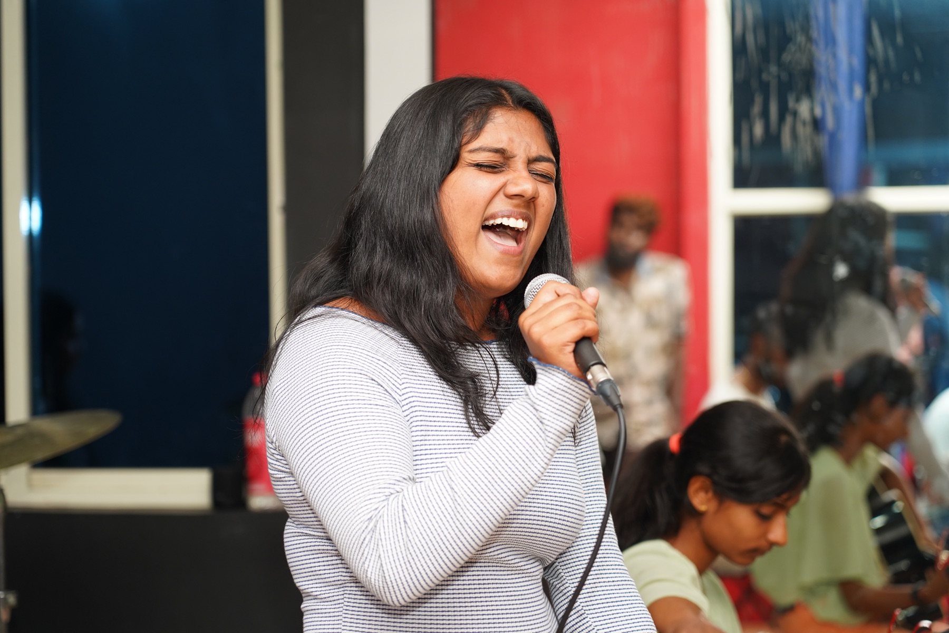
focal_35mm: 105
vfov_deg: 13.0
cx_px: 474
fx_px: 2768
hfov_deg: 19.5
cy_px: 316
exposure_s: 1/125
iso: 640
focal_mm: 105
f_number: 4
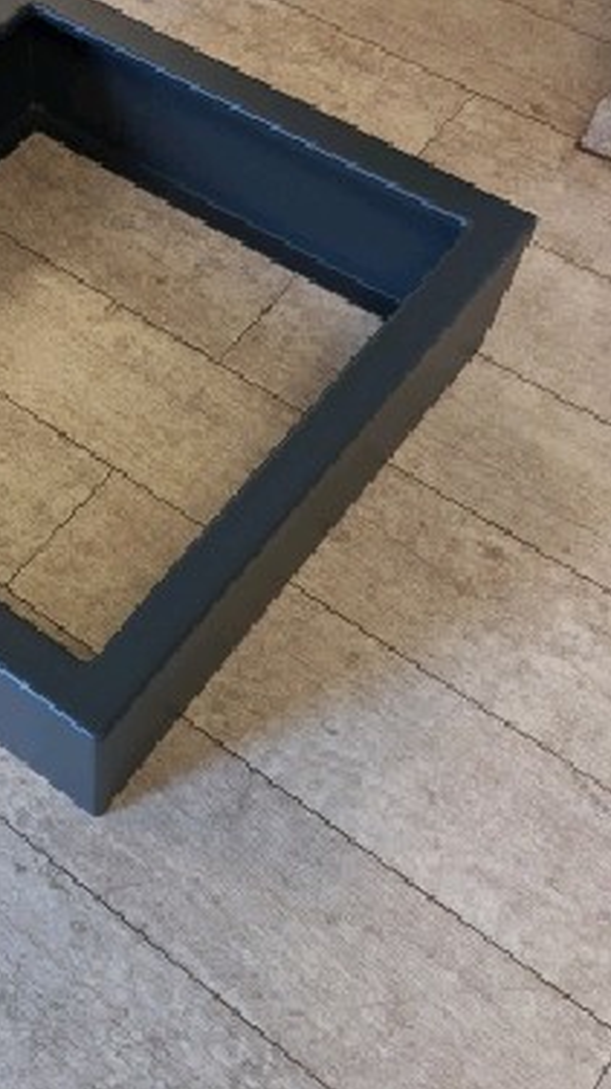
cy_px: 542
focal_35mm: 40
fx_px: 1154
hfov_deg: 28.5
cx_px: 61
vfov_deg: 50.5
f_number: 1.8
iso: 100
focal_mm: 5.54
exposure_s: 1/50
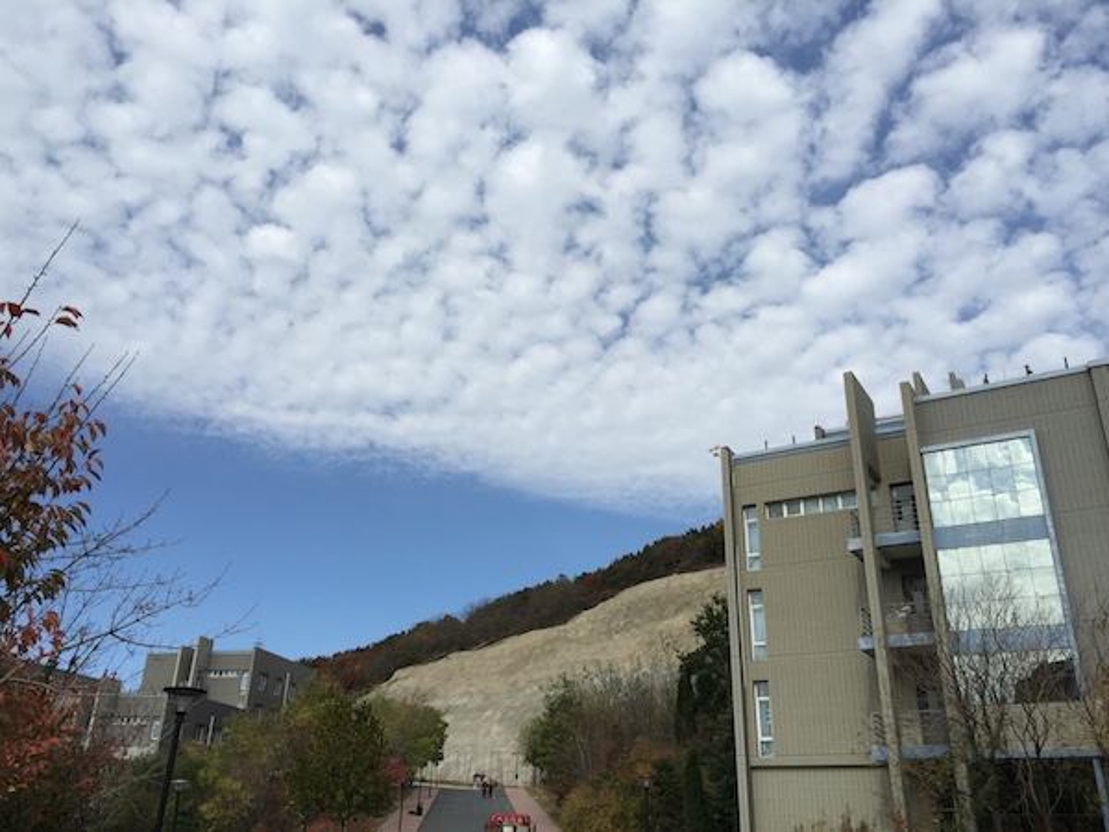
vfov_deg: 48.2
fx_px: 929
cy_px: 416
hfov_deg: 61.7
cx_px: 554
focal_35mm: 29
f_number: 2.2
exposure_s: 1/3049
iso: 32
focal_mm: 4.15
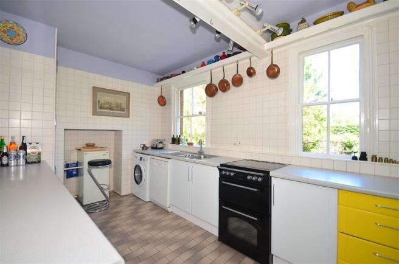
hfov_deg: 100.5
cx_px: 200
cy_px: 132
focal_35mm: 15
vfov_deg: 77.0
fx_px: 166
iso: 200
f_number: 5
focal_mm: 10
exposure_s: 1/40
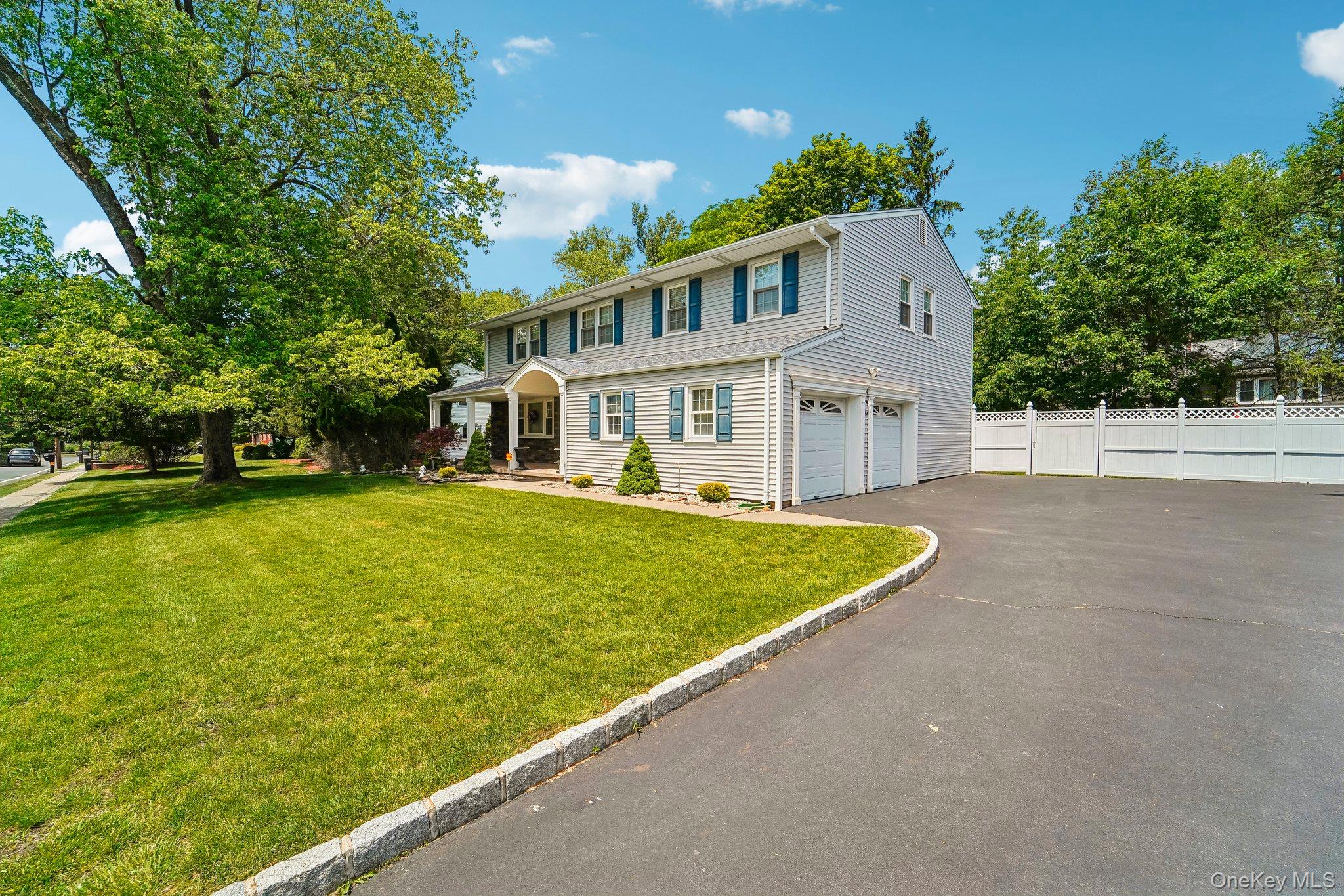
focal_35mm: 14
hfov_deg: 104.3
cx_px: 672
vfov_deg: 81.2
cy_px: 448
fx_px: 523
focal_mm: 14
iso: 400
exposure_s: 1/800
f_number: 8
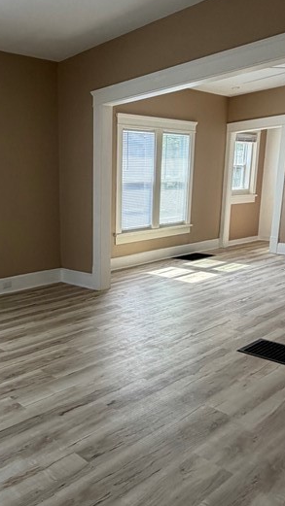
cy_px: 283
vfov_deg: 64.1
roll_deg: +3.1
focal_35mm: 30
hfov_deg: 36.1
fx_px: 403
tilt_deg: -9.8
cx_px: 19
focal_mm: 2.22
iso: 125
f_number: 2.2
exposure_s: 1/121
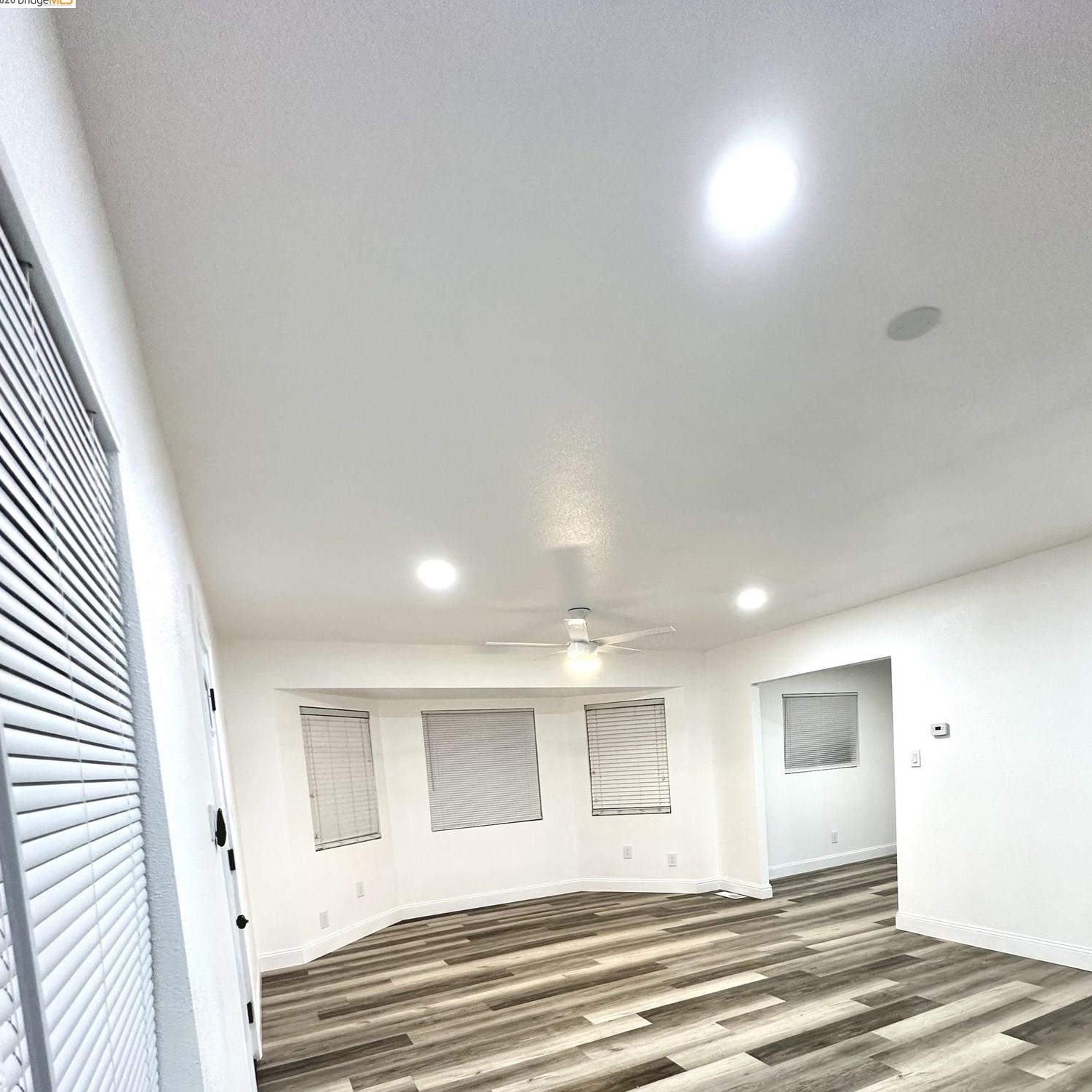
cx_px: 612
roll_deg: +3.5
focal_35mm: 19
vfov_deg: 72.2
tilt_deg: -5.9
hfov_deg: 77.4
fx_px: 678
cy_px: 823
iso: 160
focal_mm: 2.22
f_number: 2.2
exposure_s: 1/60
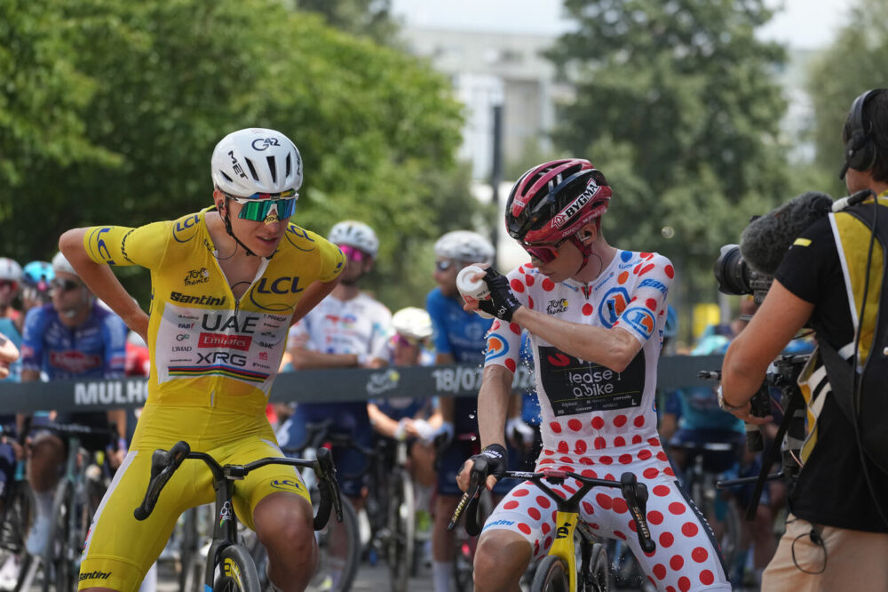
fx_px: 4142
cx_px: 444
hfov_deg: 12.2
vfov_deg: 8.2
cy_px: 296
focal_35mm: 168
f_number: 5.6
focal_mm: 168
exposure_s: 1/2000
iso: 800
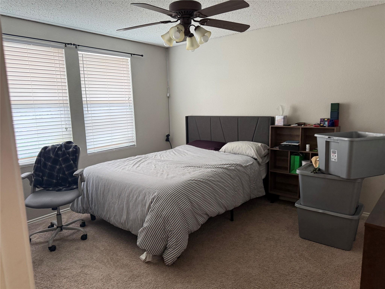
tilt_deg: -8.7
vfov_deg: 56.8
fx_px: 267
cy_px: 144
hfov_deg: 71.6
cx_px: 192
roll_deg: +2.7
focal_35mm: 24
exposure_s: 1/60
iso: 200
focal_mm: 6.76
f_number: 1.78
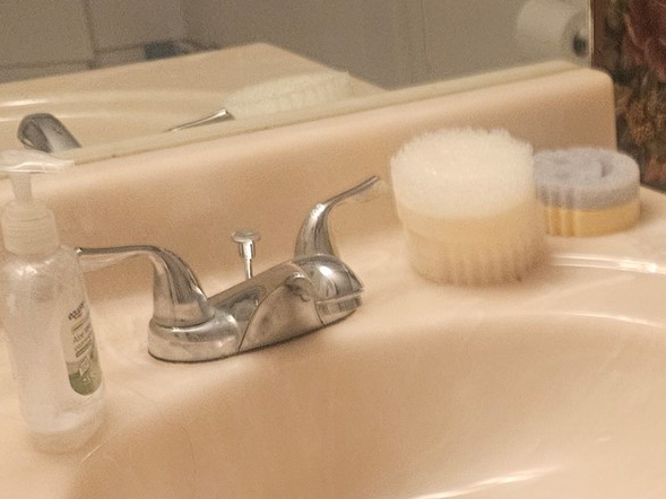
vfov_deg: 18.9
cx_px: 761
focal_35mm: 75
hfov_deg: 24.0
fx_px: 1443
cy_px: 534
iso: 800
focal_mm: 5.4
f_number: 1.8
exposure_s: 1/120
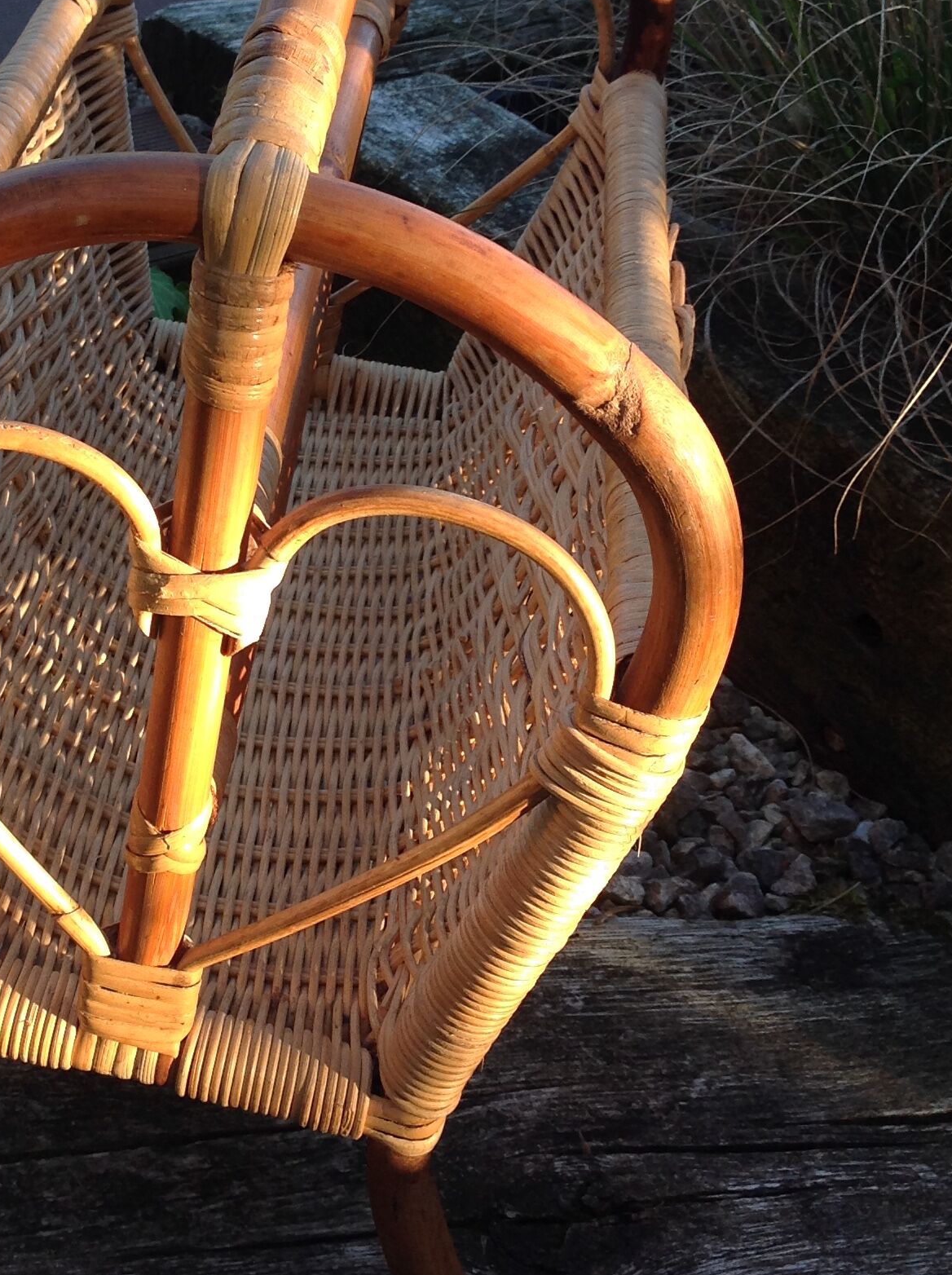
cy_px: 596
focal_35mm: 58
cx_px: 195
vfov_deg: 33.3
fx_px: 2133
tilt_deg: -33.7
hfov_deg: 24.8
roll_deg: -6.8
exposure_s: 1/133
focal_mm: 4.28
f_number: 2.4
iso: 50
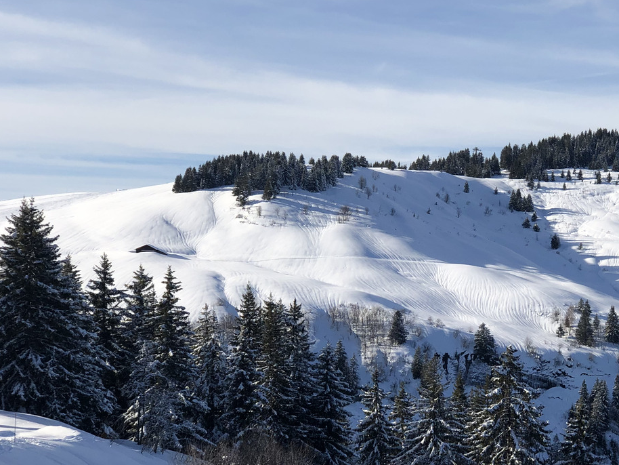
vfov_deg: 16.2
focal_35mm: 91
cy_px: 286
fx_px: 1628
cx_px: 506
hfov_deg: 21.2
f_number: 2.4
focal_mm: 6
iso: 16
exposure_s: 1/1799
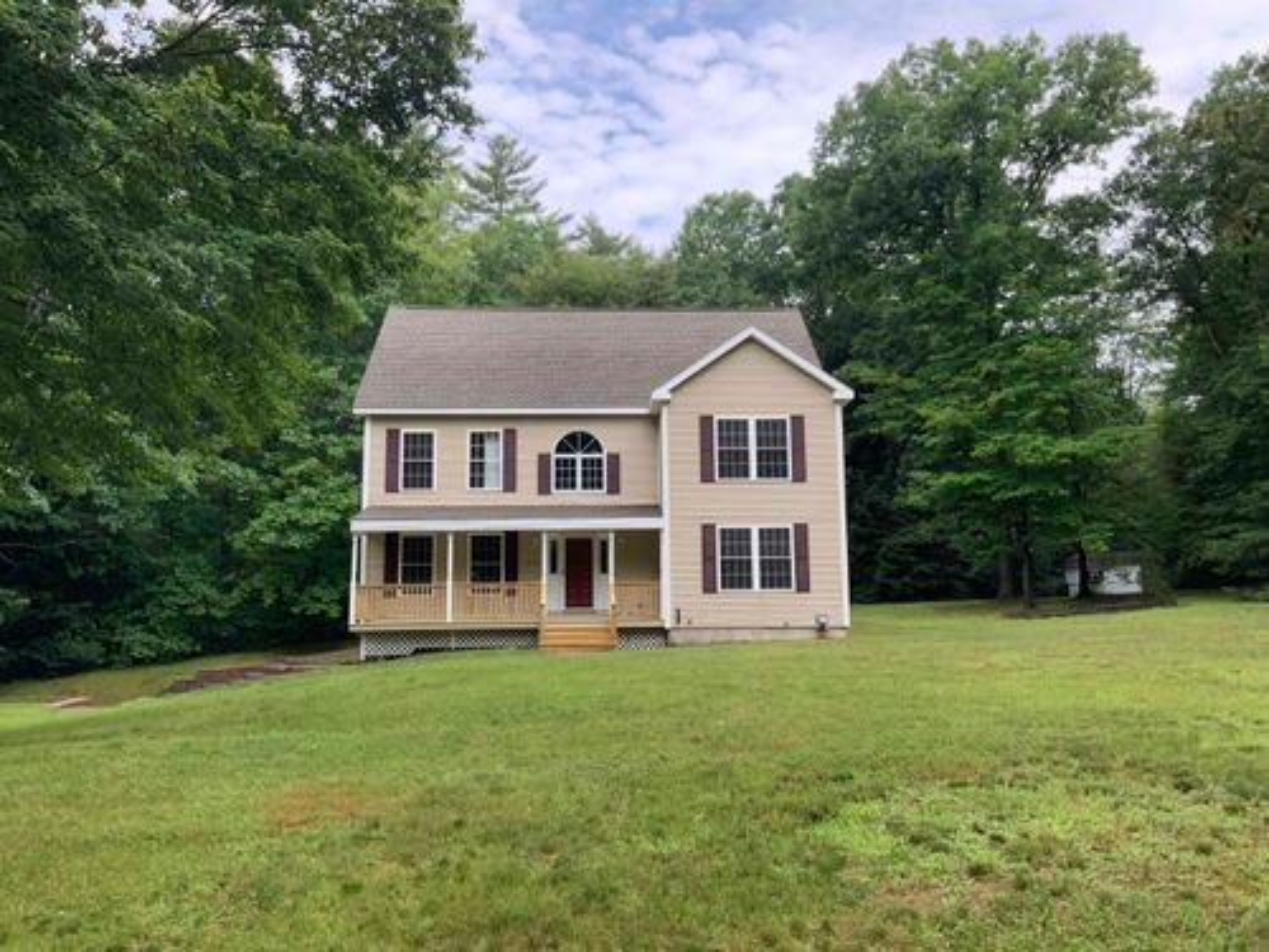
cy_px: 476
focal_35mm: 29
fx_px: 1063
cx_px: 634
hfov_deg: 61.7
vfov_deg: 48.2
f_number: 1.8
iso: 16
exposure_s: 1/457
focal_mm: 3
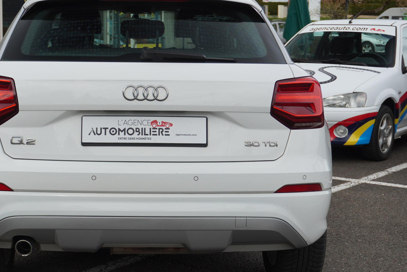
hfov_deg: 26.8
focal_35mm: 75
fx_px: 848
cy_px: 136
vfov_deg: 18.2
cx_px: 141
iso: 100
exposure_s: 1/200
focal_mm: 36
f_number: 5.6
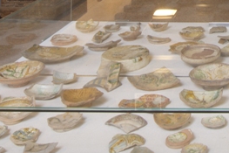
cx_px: 288
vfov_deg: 14.2
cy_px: -131
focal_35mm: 84
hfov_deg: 22.0
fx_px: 534
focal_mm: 20
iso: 50
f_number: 16
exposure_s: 6
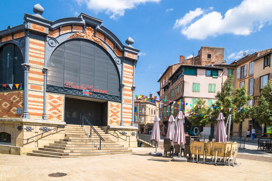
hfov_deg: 73.8
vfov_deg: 53.0
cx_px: 136
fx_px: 181
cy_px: 90
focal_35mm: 24
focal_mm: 16
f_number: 8
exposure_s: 1/500
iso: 200
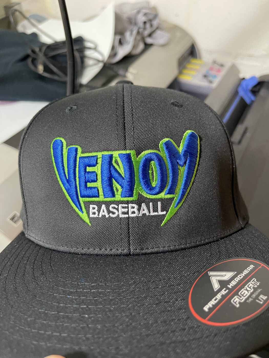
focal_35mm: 26
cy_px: 179
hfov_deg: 53.1
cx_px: 134
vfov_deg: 67.3
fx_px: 269
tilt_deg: -47.0
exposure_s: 1/60
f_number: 1.6
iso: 500
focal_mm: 5.1
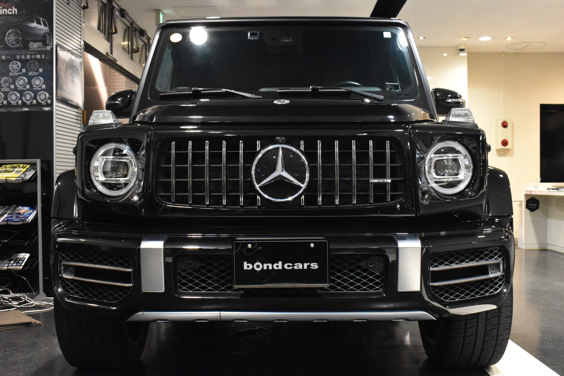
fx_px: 658
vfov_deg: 31.9
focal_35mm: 42
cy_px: 188
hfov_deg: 46.4
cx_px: 282
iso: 5000
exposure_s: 1/50
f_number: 8
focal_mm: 28
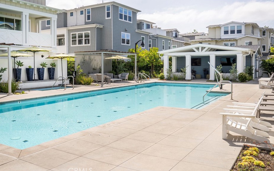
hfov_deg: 56.6
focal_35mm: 34
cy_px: 73
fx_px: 254
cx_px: 123
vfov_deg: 37.2
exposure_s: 1/200
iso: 125
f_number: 13
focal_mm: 30
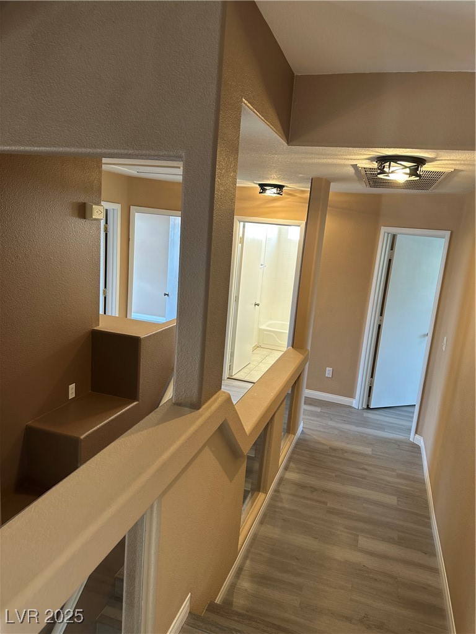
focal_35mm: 24
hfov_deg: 56.8
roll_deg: -6.4
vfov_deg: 71.6
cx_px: 238
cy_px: 317
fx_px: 440
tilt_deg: -11.0
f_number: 1.78
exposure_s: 1/60
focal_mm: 6.86
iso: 160
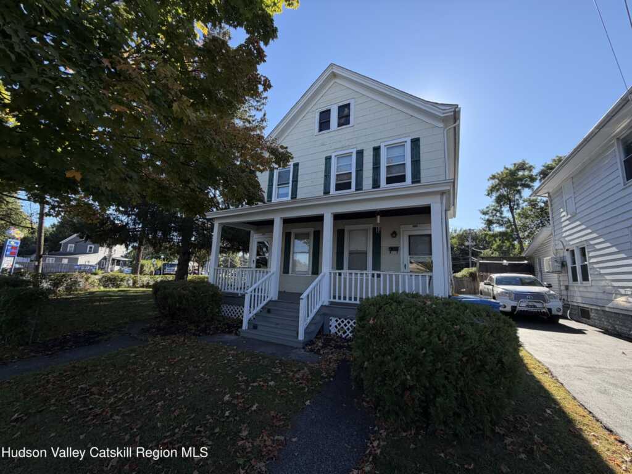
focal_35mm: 14
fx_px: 256
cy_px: 237
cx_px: 316
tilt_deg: +8.1
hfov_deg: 102.1
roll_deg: -2.6
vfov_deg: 85.7
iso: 40
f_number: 2.2
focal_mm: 2.22
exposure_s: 1/658
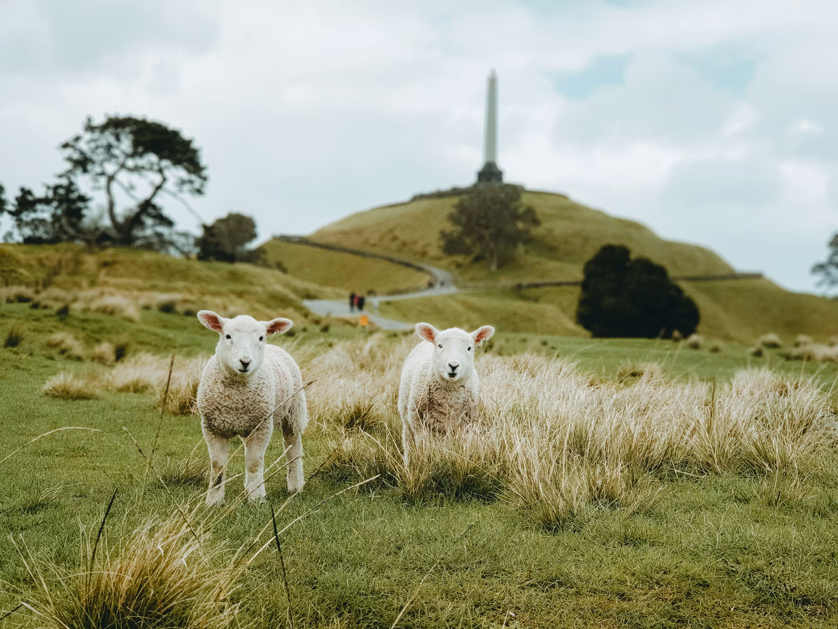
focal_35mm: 52
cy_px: 314
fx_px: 1259
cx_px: 419
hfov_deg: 36.8
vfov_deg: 28.0
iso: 25
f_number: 2.4
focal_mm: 6
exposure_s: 1/455
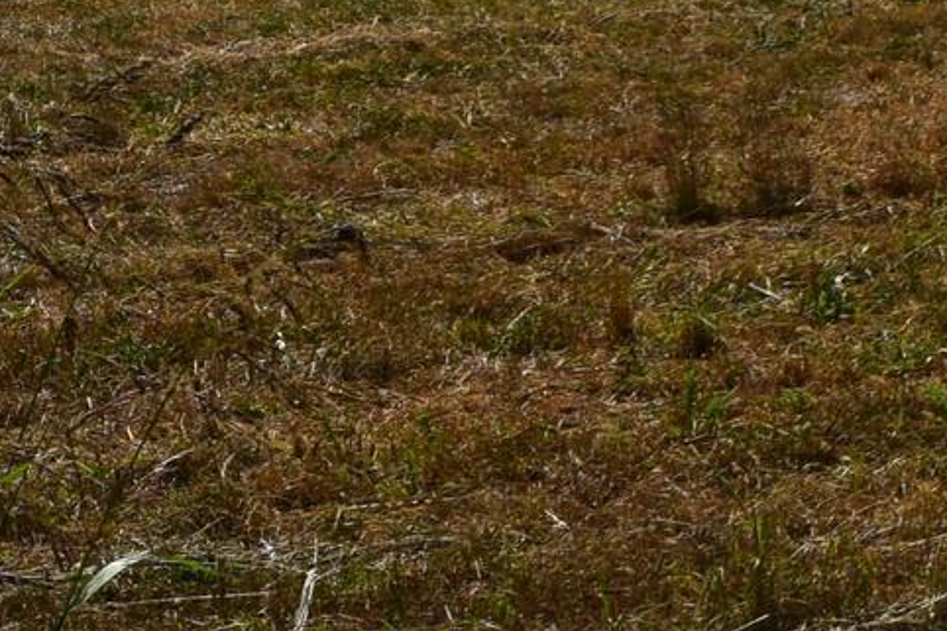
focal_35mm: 153
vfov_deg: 8.7
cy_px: -399
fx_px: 4023
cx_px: 1811
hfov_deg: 12.1
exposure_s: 1/500
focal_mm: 24
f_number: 11
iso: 200
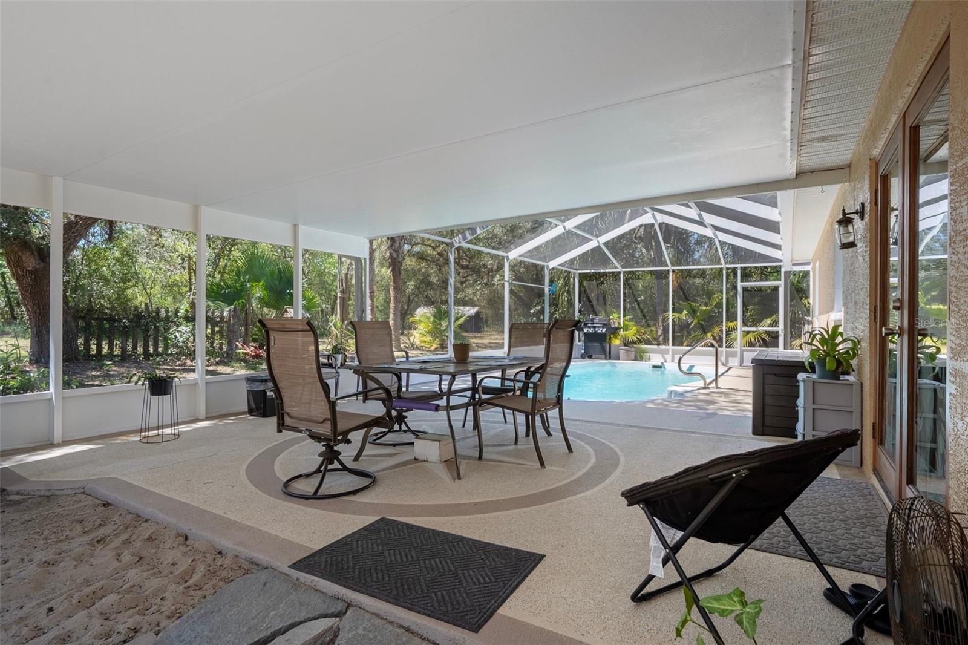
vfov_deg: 67.4
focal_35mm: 18
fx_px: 484
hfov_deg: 90.0
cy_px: 322
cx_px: 484
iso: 400
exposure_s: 1/800
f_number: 8
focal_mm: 18
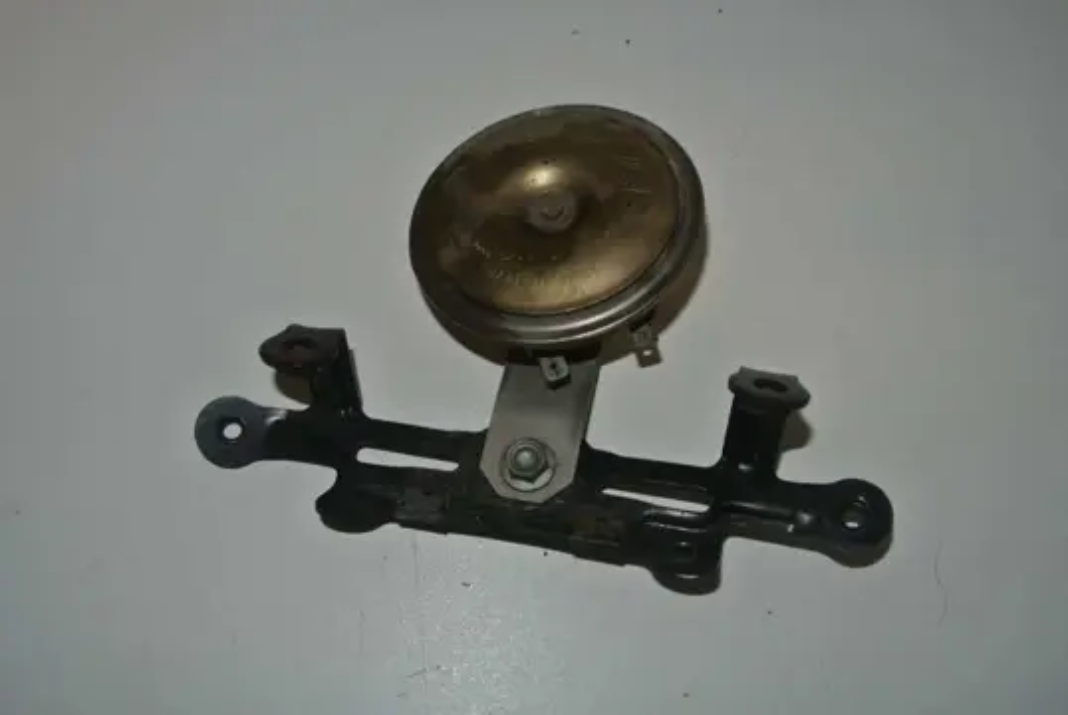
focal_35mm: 40
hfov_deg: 48.4
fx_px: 1188
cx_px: 534
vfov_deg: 33.5
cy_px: 358
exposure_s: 1/60
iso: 200
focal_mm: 15.1
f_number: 4.2
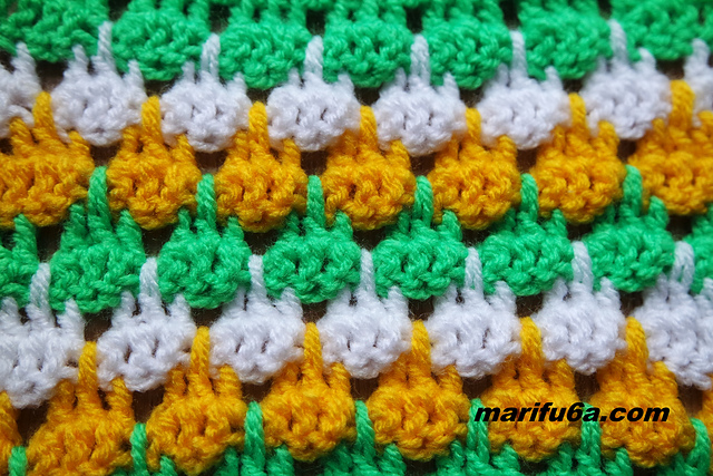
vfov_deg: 29.3
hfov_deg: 42.7
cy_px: 238
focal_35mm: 46
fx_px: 911
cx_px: 356
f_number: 4.5
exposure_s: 1/50
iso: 400
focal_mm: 30
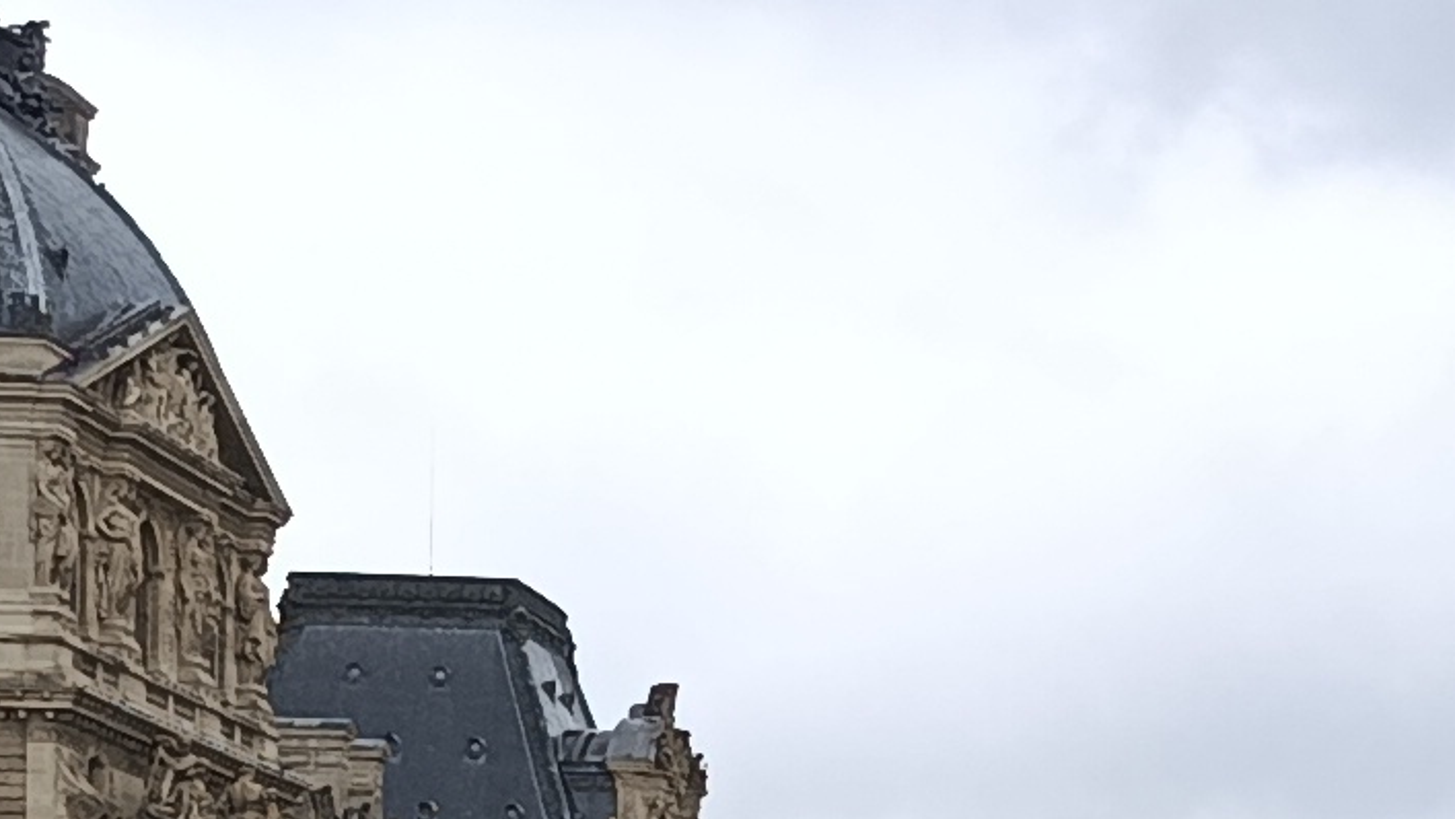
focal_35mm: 148
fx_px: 5711
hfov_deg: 13.3
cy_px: 1457
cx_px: 2474
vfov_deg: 7.9
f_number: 1.7
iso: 50
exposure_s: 1/191
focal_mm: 5.24
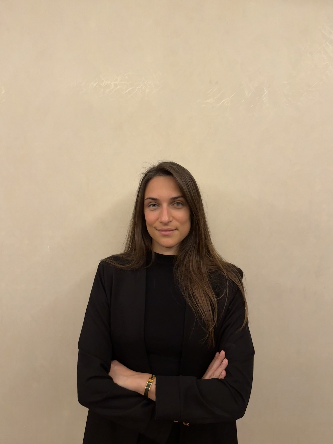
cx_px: 166
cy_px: 222
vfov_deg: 71.6
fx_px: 308
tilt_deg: -3.2
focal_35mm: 24
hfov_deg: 56.8
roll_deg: -1.5
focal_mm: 6.76
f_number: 1.78
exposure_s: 1/34
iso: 64
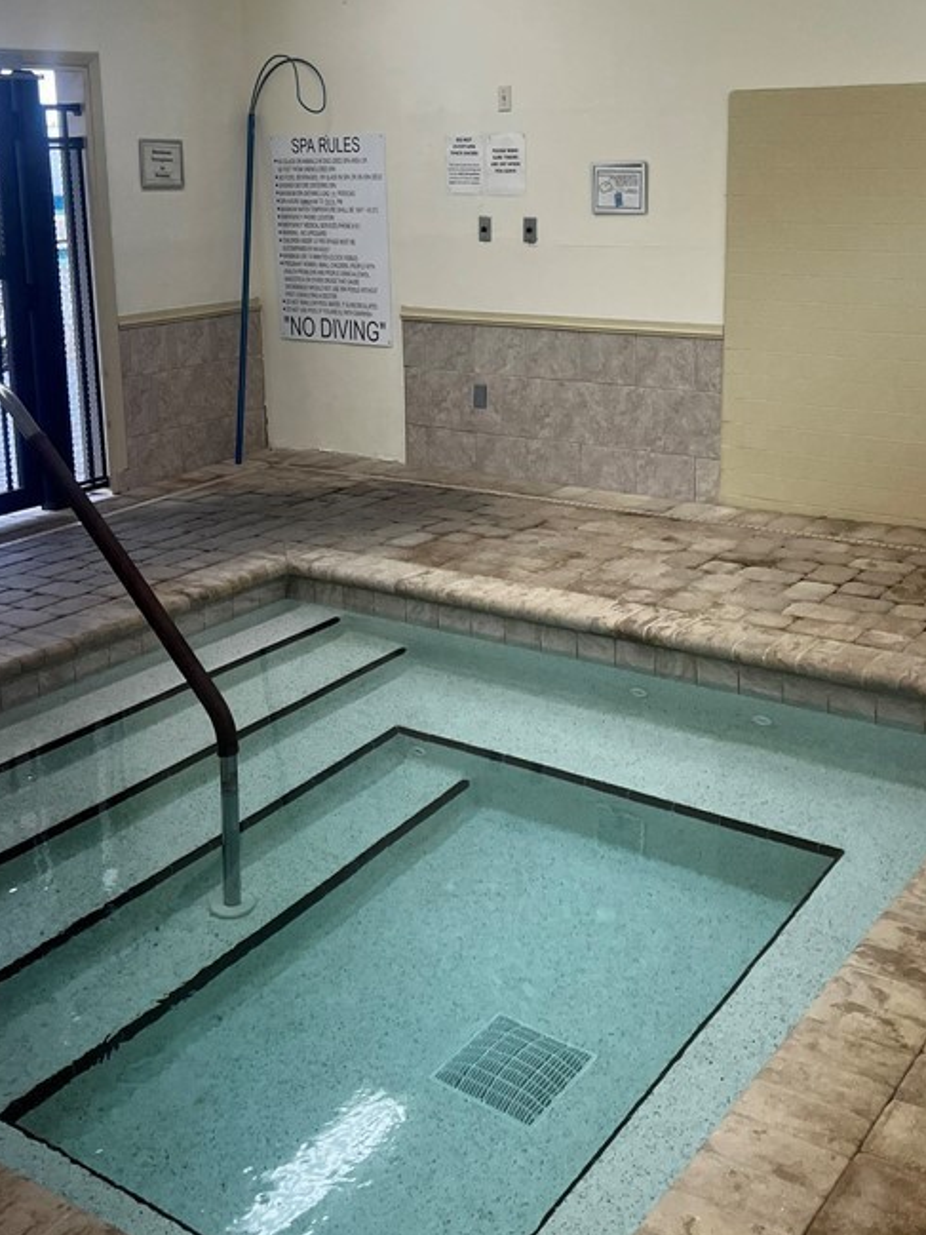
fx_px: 1462
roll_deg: +0.9
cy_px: 421
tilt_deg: -11.9
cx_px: 477
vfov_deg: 45.1
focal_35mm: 41
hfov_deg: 35.1
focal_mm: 5.7
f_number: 1.5
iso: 64
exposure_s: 1/148
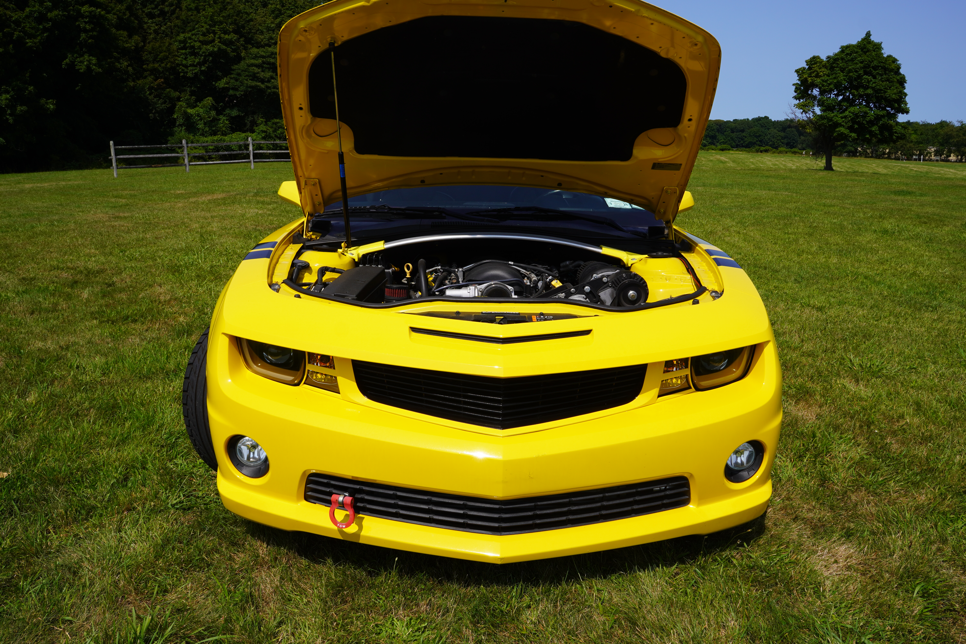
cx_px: 483
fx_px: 773
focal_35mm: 29
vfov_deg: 45.2
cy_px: 322
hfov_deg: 64.0
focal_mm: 19.2
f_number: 10
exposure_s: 1/250
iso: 100
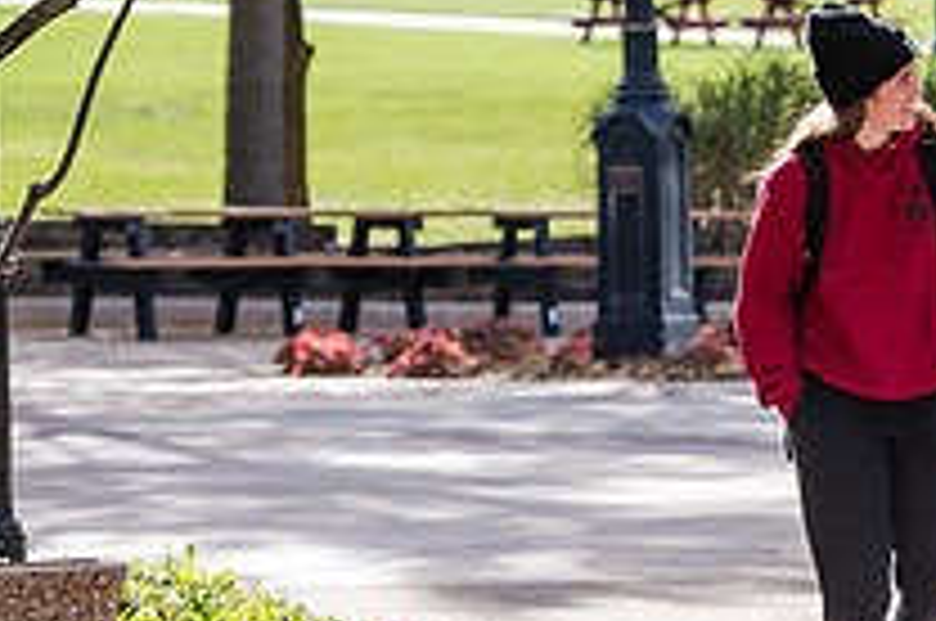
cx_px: 1084
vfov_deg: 4.4
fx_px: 8125
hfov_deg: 6.6
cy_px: 83
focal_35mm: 313
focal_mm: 112
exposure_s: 1/640
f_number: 4.5
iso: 200
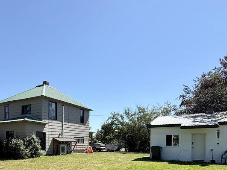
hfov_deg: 63.6
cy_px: 147
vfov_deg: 47.2
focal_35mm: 27
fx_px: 177
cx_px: 75
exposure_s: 1/1656
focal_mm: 2.22
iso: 50
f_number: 2.2
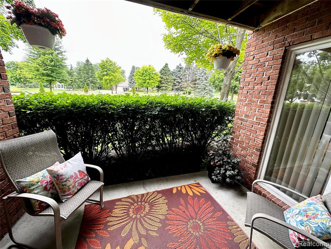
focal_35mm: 14
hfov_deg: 102.1
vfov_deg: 85.7
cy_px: 124
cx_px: 166
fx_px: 134
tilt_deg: -13.7
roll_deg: -2.7
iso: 50
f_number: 2.2
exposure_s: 1/99
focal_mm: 2.22
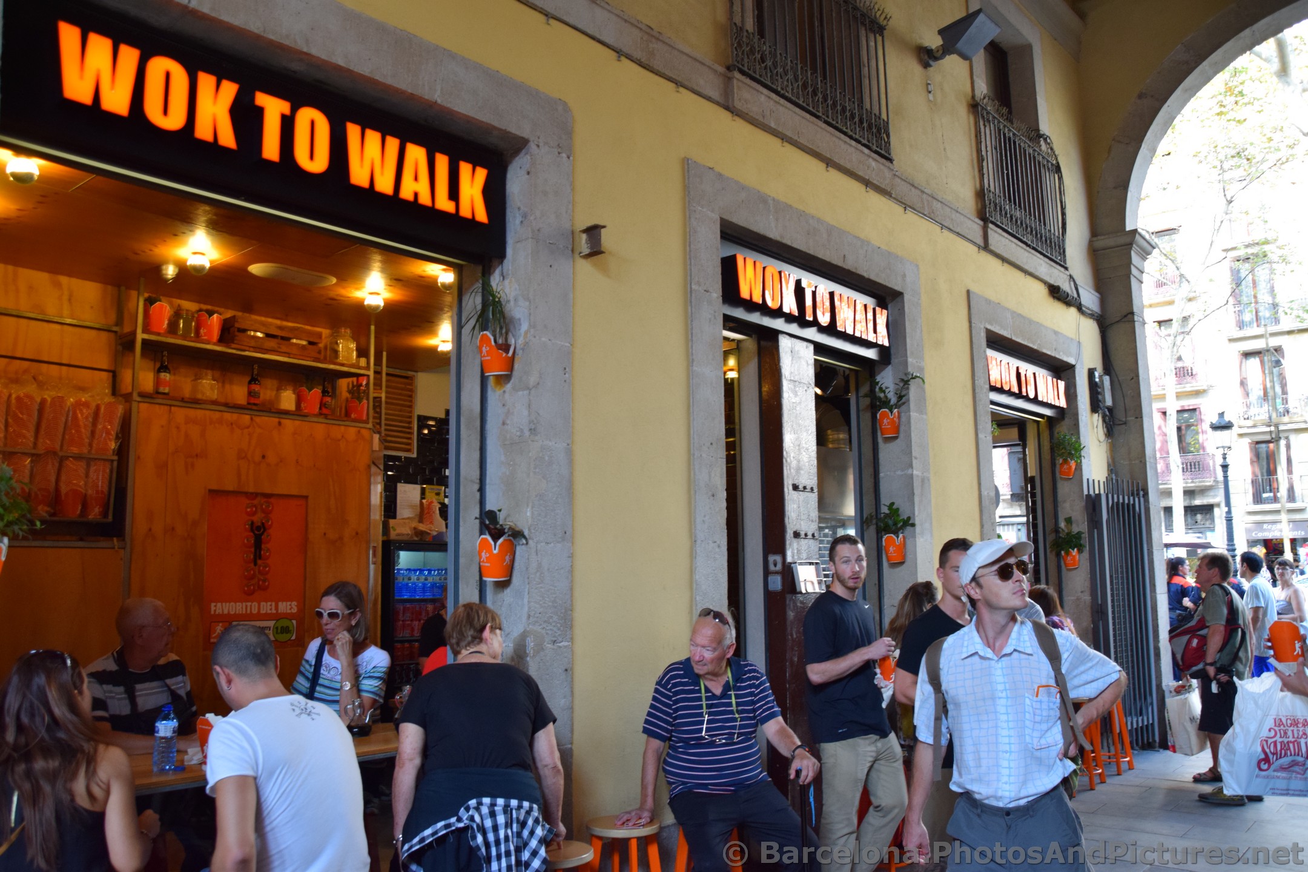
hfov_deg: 67.4
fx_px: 981
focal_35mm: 27
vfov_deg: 47.9
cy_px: 436
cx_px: 654
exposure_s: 1/125
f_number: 5.6
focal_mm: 18
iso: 800
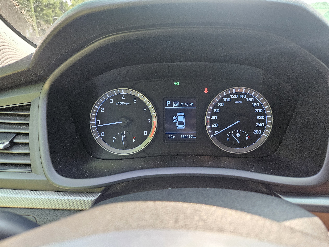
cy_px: 124
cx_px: 164
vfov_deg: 58.9
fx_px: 219
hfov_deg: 73.9
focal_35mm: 23
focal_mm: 5.4
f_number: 1.8
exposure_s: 1/240
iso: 640
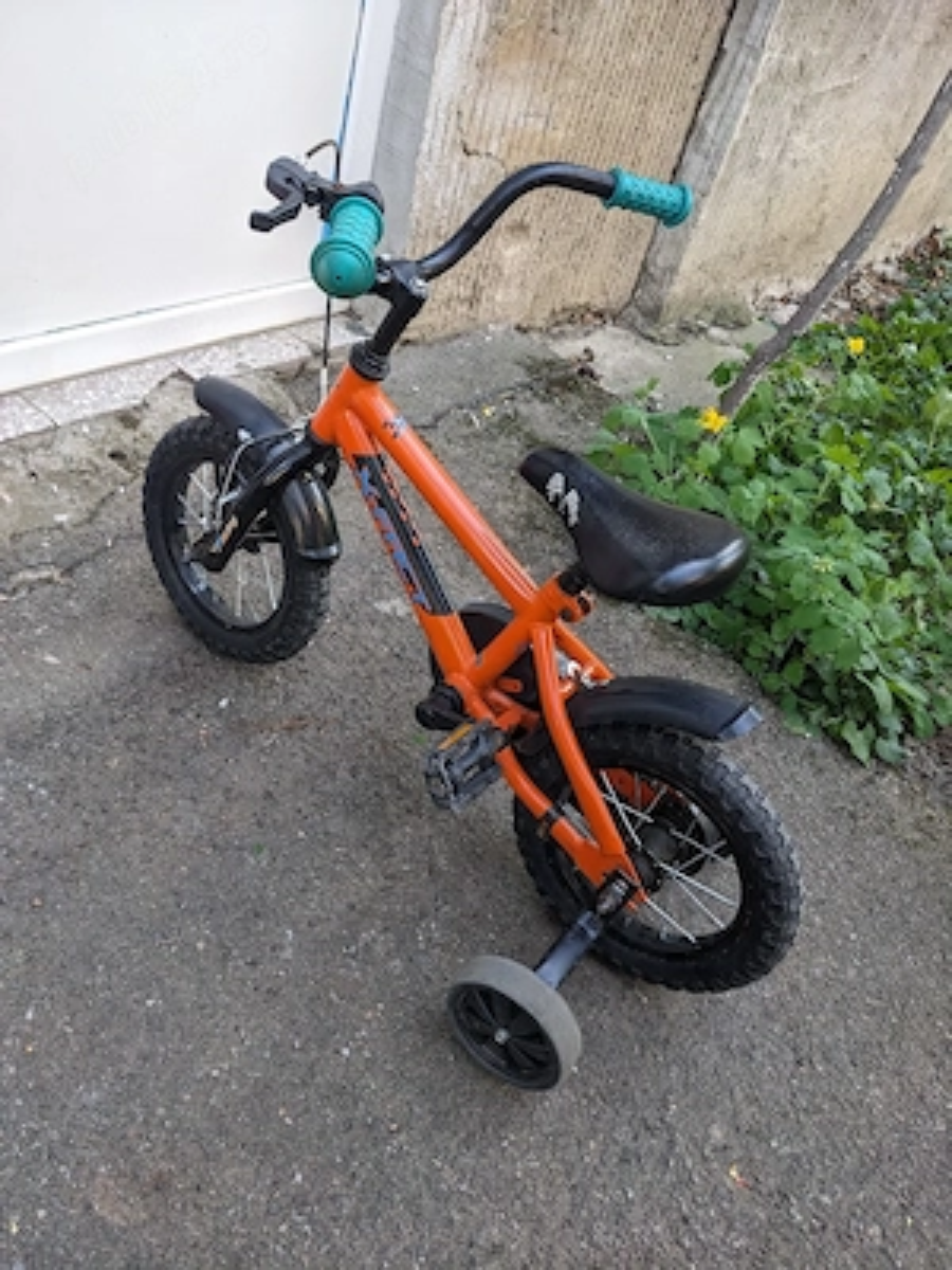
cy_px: 635
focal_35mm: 27
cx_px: 476
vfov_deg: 65.3
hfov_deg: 51.4
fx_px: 990
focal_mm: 4.38
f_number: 1.73
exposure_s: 1/100
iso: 83
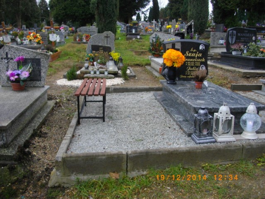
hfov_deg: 56.8
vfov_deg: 44.2
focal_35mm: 32
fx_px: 245
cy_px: 100
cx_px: 132
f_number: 2.9
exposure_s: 1/100
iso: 200
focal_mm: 5.7
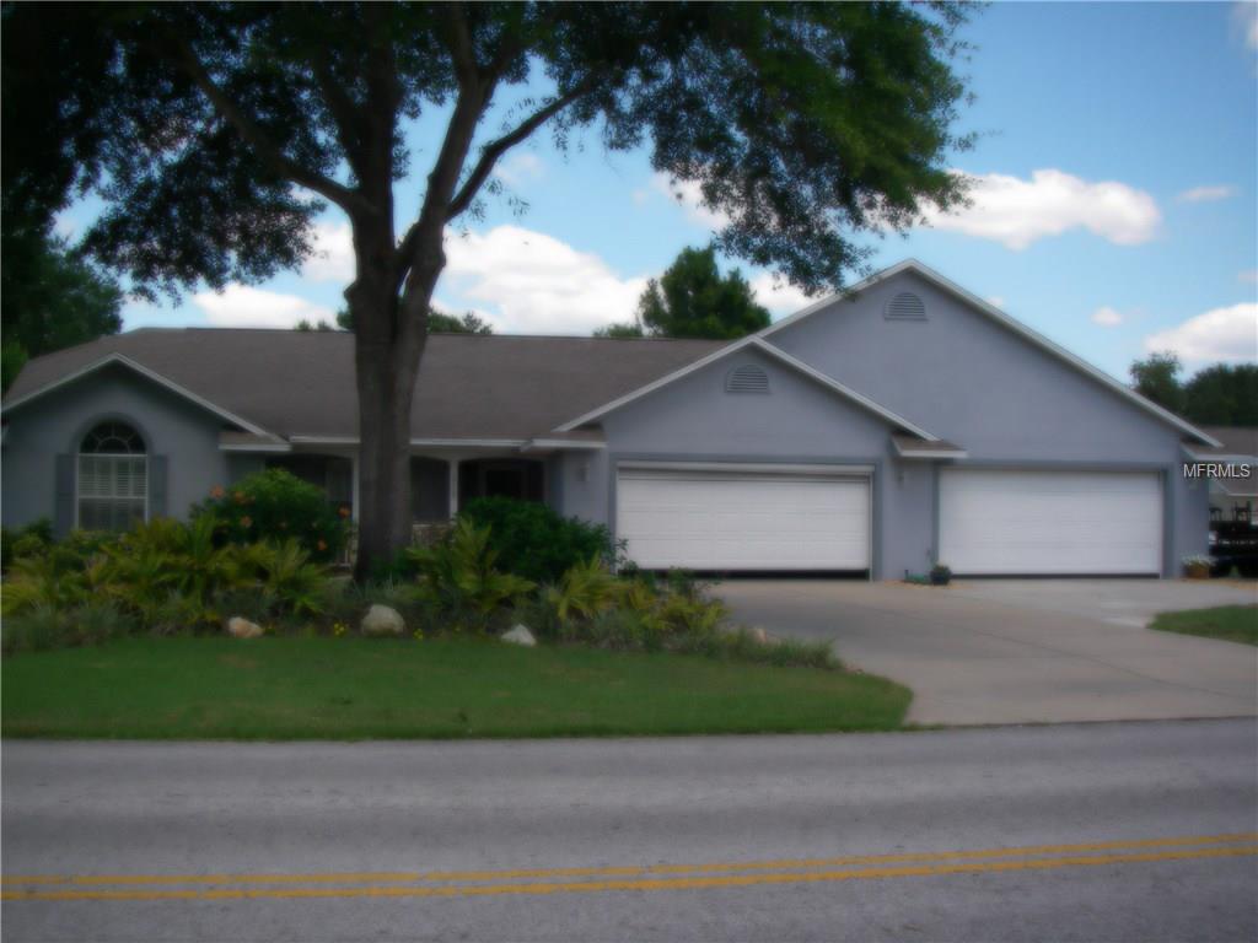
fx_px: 1381
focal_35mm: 38
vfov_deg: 37.7
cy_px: 472
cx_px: 629
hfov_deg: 49.0
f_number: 3.3
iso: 64
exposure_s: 1/400
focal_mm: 6.3
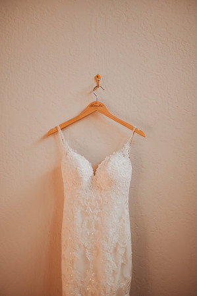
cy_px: 148
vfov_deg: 54.5
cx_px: 98
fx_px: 288
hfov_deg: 37.8
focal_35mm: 35
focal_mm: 35
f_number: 1.4
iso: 125
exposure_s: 1/640
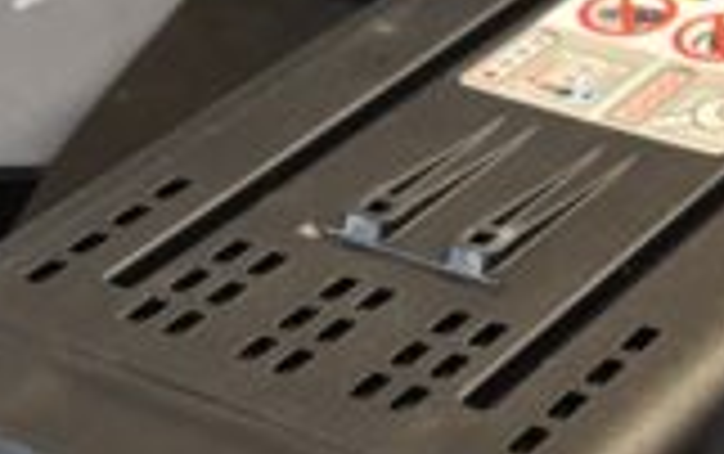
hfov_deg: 14.6
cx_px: 949
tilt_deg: -29.4
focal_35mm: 137
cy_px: -40
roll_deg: +0.0
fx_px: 2706
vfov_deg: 9.5
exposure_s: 1/50
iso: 125
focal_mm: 5.96
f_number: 1.6
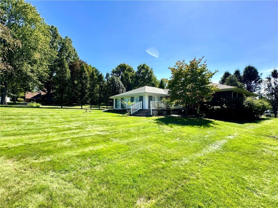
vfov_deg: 85.7
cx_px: 139
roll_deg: +0.1
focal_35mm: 14
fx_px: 112
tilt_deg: -0.4
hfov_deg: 102.1
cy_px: 104
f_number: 2.2
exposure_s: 1/1092
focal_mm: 2.22
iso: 50
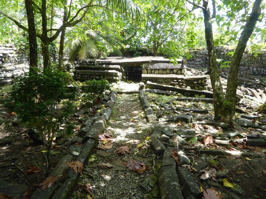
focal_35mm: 25
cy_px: 100
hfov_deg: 69.4
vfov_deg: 54.9
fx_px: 192
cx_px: 133
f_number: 3.3
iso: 80
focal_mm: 4.3
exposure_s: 1/80
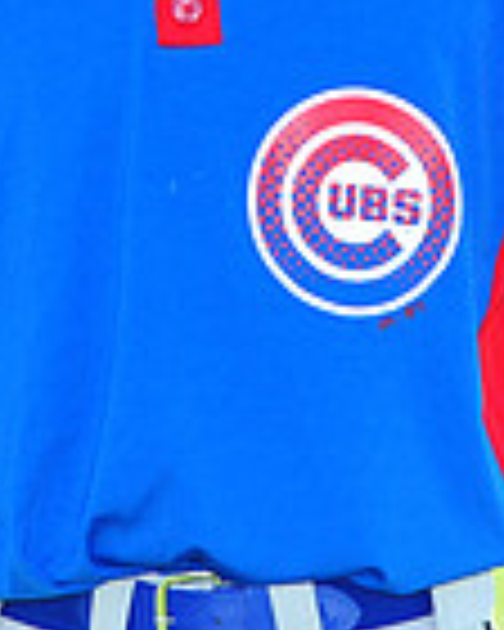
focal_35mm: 564
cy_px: -225
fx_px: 10516
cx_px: 14
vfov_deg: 3.4
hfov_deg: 2.7
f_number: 4.5
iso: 250
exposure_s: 1/640
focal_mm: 145
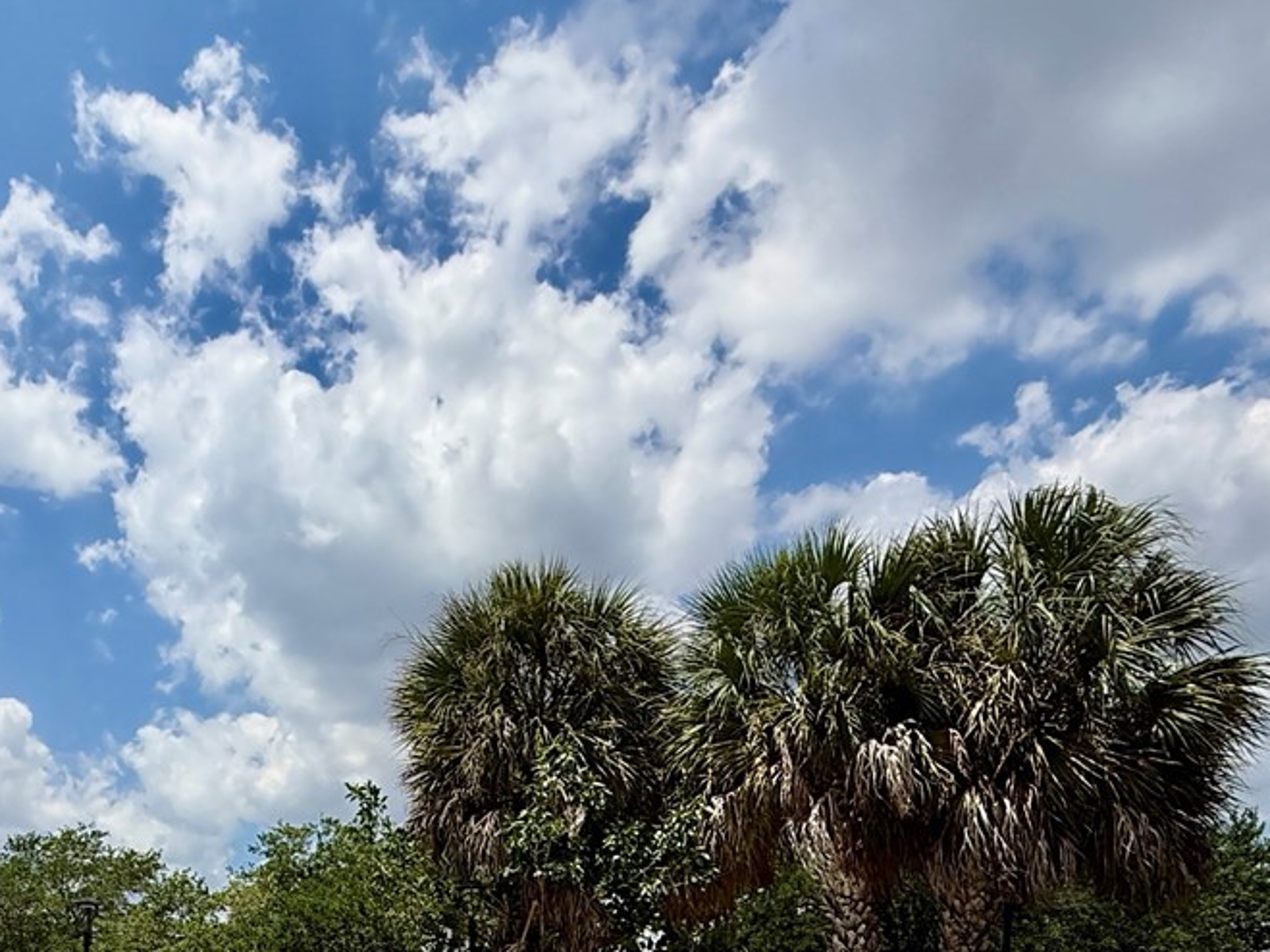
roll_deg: -0.7
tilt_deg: +1.4
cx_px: 237
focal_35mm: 34
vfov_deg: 36.1
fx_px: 1247
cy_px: 1023
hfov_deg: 50.4
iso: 50
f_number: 2.2
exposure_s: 1/4149
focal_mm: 2.22
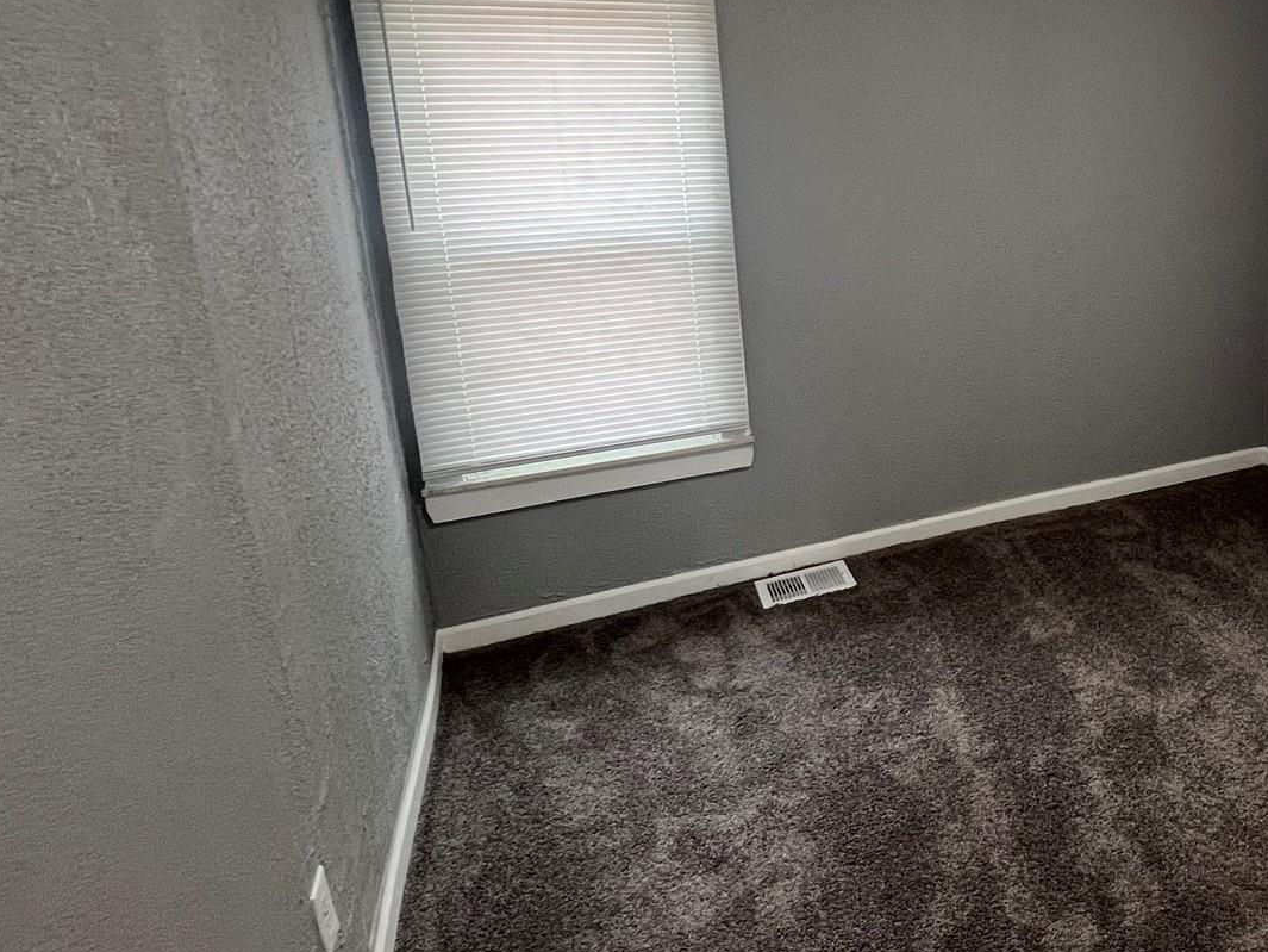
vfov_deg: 53.4
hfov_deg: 61.6
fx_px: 916
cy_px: 291
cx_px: 1072
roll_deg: +0.3
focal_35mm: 25
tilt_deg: -12.0
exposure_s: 1/60
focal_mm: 1.57
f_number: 1.8
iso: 200
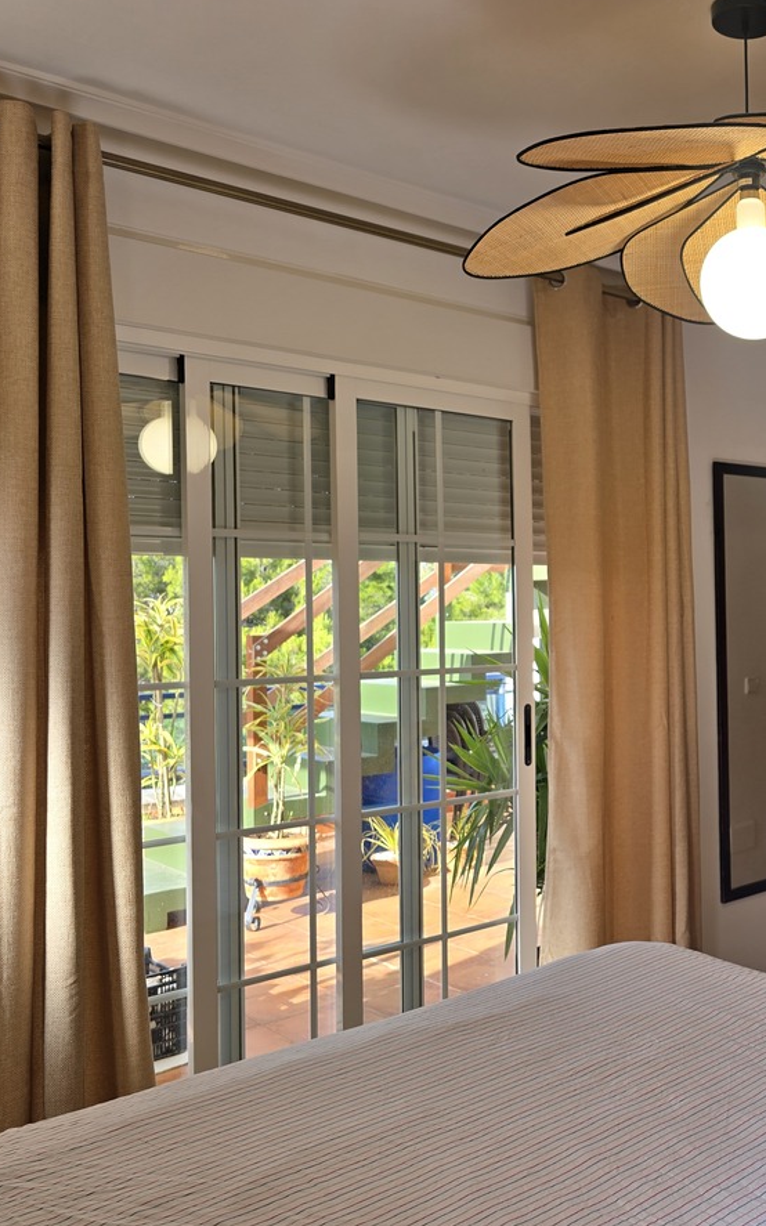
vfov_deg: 58.2
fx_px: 1103
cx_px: 744
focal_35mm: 33
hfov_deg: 35.2
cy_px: 615
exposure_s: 1/180
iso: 16
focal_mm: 6.3
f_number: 1.7
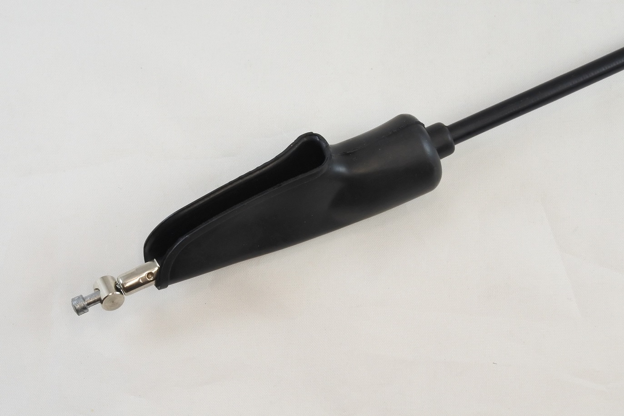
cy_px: 208
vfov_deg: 23.4
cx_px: 312
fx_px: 1005
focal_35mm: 58
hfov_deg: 34.5
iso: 500
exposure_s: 1/125
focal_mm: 21.8
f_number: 4.8
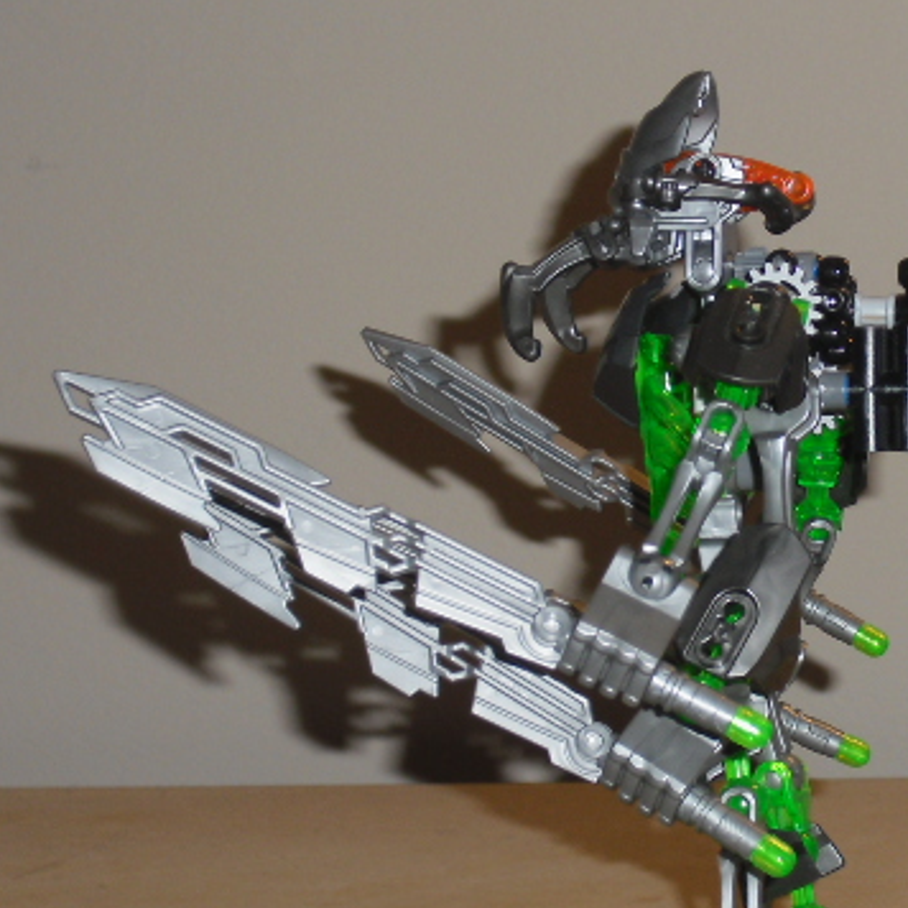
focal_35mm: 116
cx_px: 707
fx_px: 3442
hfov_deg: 14.9
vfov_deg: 15.0
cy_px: 505
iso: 200
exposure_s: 1/60
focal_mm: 13.1
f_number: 4.6
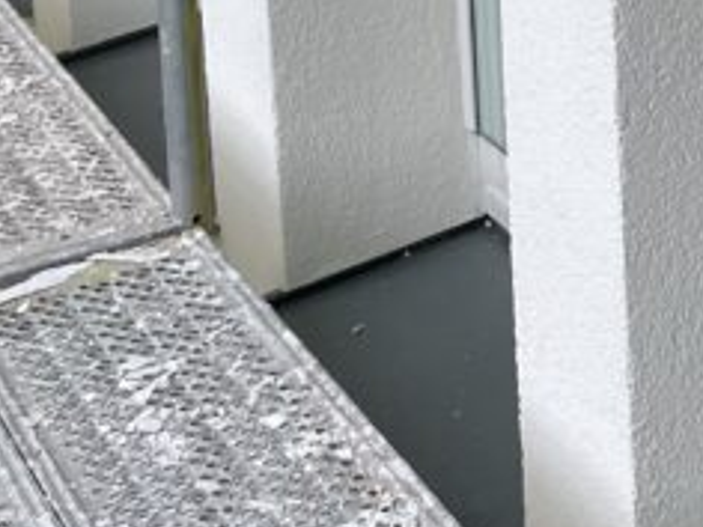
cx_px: 1323
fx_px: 2295
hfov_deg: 14.8
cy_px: -578
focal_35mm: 113
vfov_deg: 11.6
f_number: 1.6
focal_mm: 4.2
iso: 32
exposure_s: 1/500
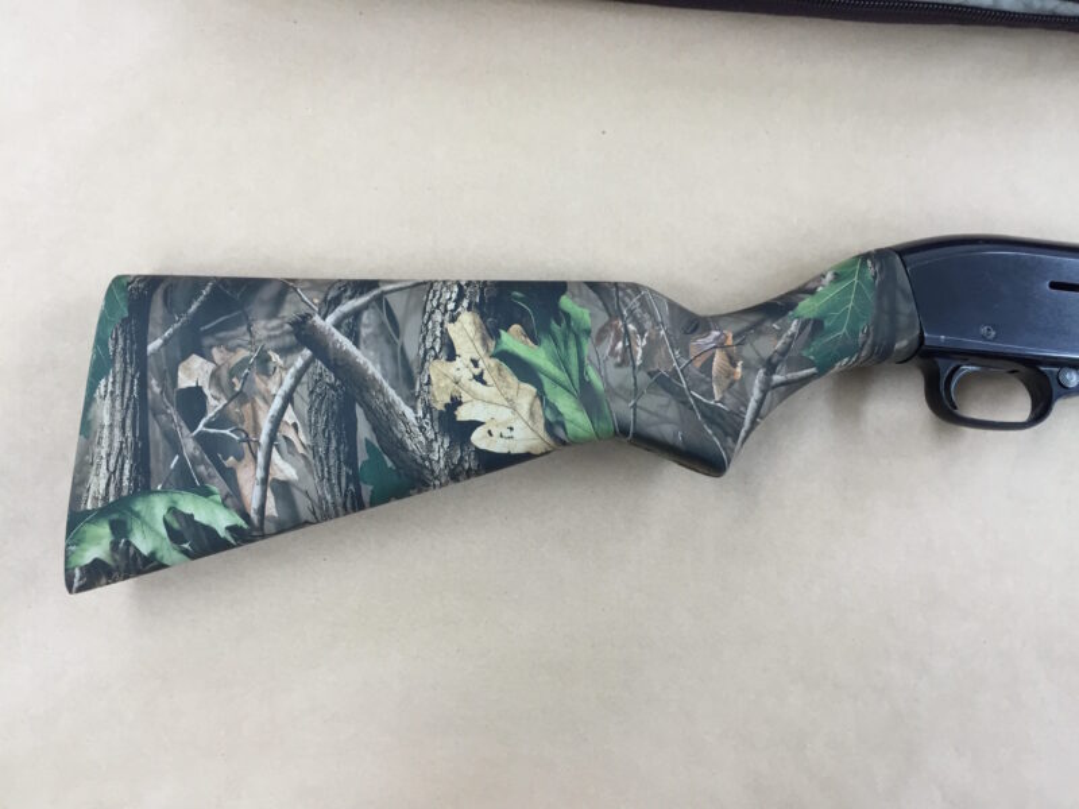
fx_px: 904
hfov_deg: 61.7
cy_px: 404
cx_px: 540
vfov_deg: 48.2
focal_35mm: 29
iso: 40
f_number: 2.2
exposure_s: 1/30
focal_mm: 4.15
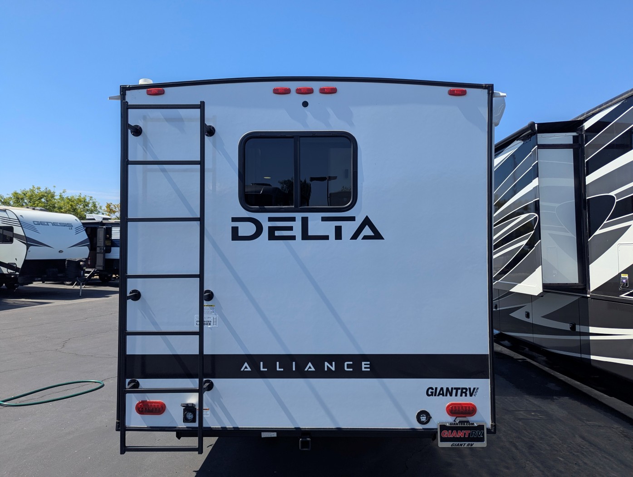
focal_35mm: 24
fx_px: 439
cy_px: 238
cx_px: 316
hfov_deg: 71.5
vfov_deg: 56.9
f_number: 1.85
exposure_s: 1/1984
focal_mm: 6.81
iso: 41
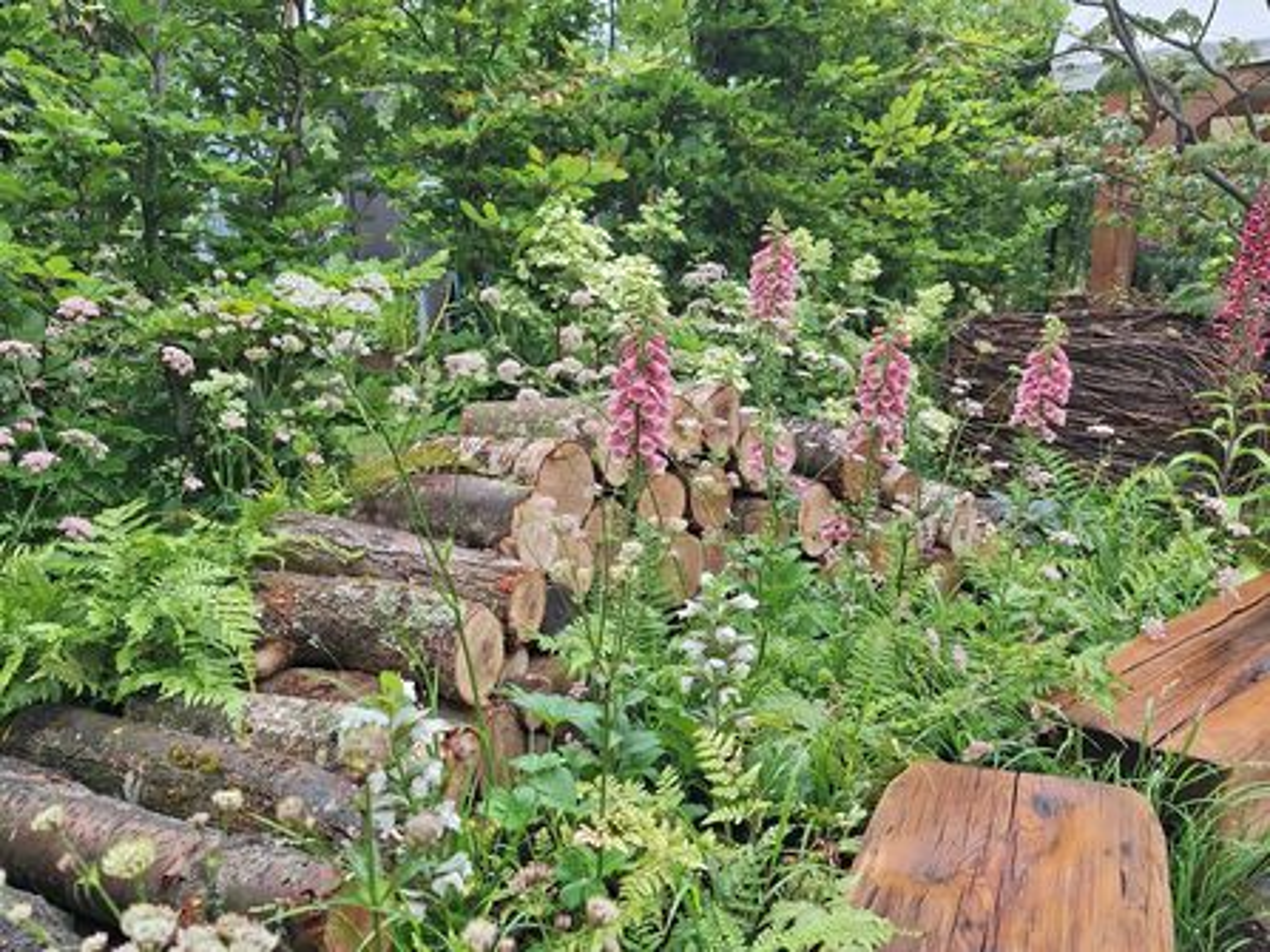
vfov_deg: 58.9
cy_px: 476
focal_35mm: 23
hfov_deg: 73.9
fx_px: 844
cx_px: 635
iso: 40
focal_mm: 5.54
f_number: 1.8
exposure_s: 1/710
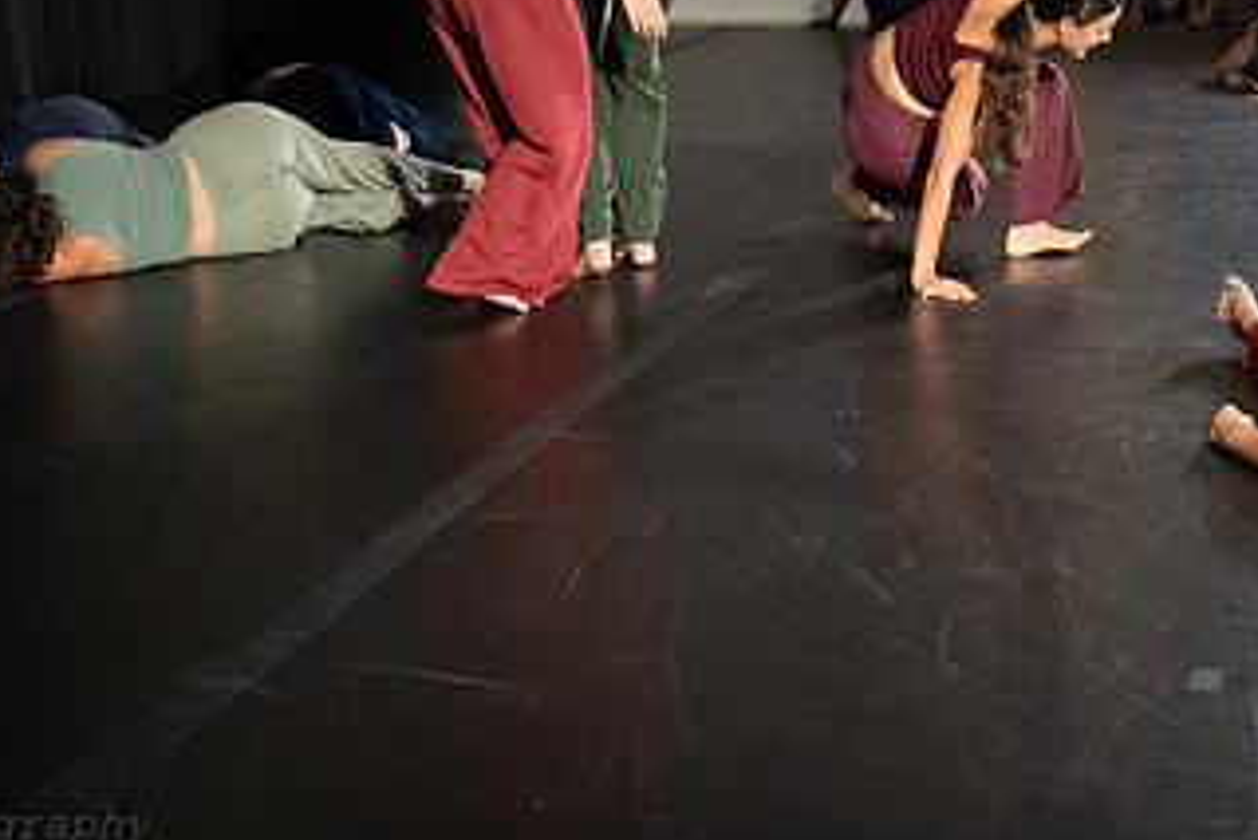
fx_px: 2517
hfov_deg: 27.4
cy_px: 105
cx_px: 1032
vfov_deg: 18.7
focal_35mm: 72
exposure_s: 1/400
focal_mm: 33.5
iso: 6400
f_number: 3.5
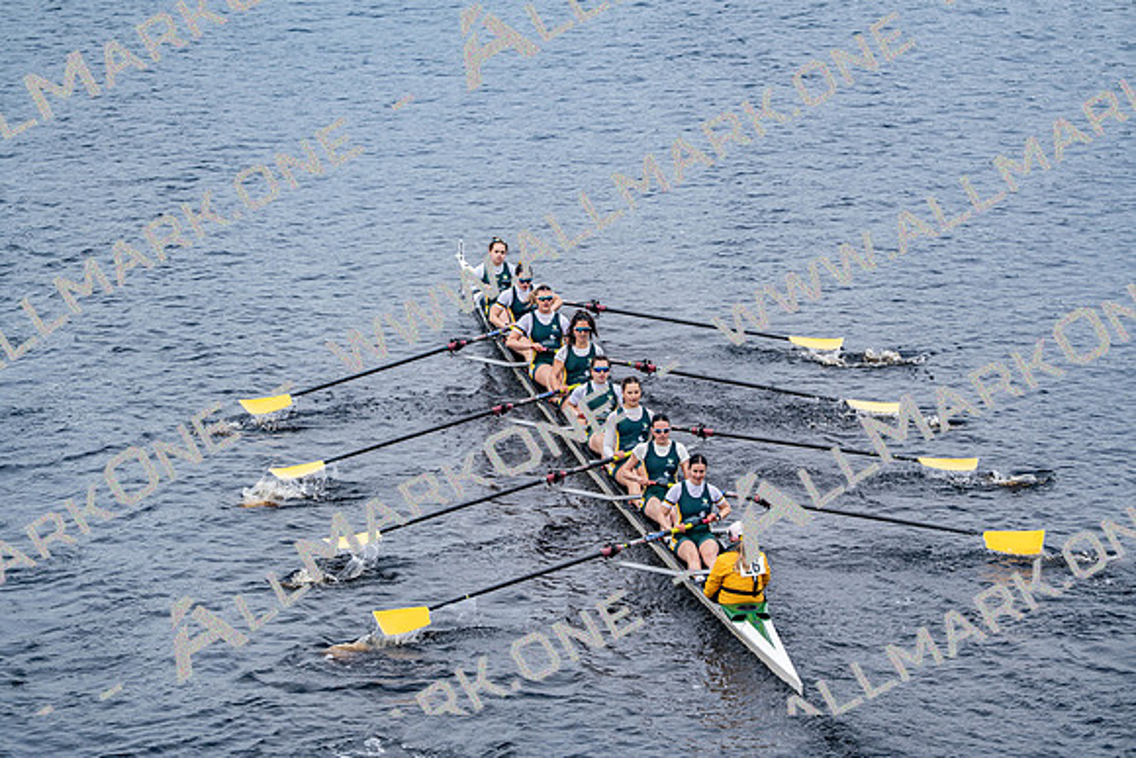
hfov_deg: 10.3
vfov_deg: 6.9
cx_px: 568
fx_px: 6312
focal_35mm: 200
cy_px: 379
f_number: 2.8
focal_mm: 200
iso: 200
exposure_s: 1/2000
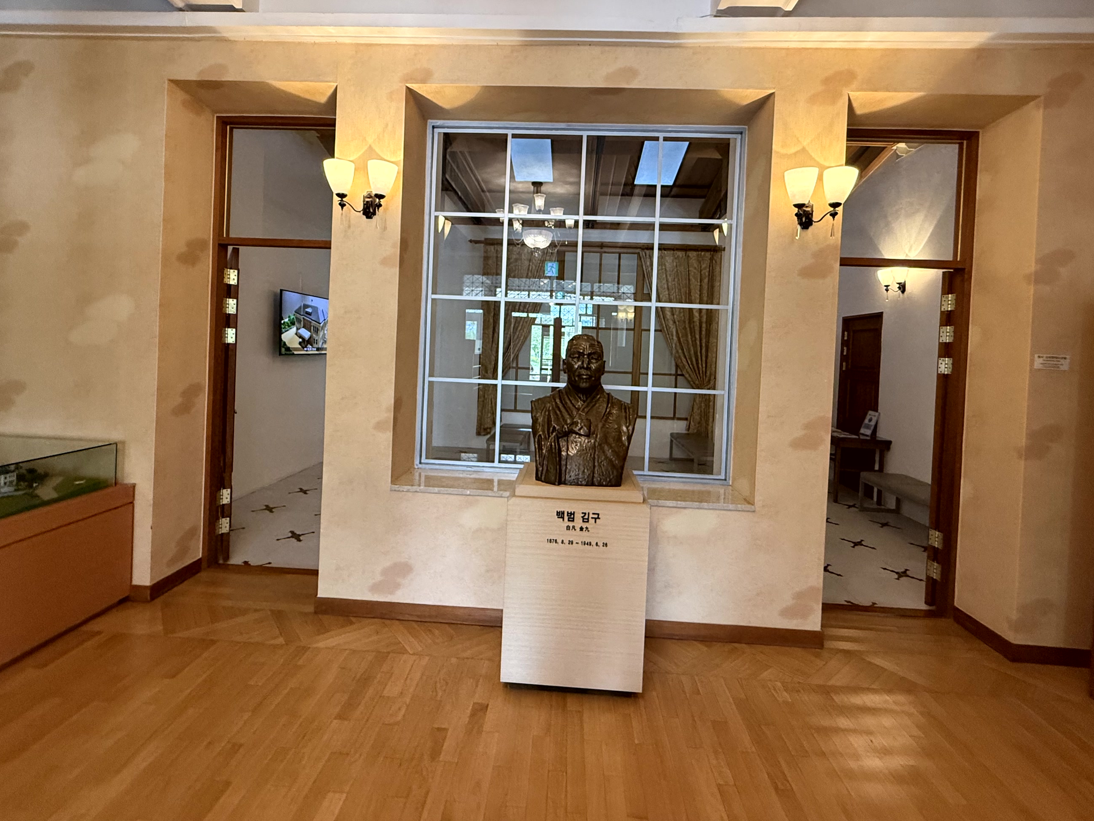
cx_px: 549
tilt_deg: -1.0
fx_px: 506
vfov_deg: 77.8
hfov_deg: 94.5
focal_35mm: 16
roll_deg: -3.3
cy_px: 359
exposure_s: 1/60
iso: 400
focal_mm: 2.22
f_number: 2.2
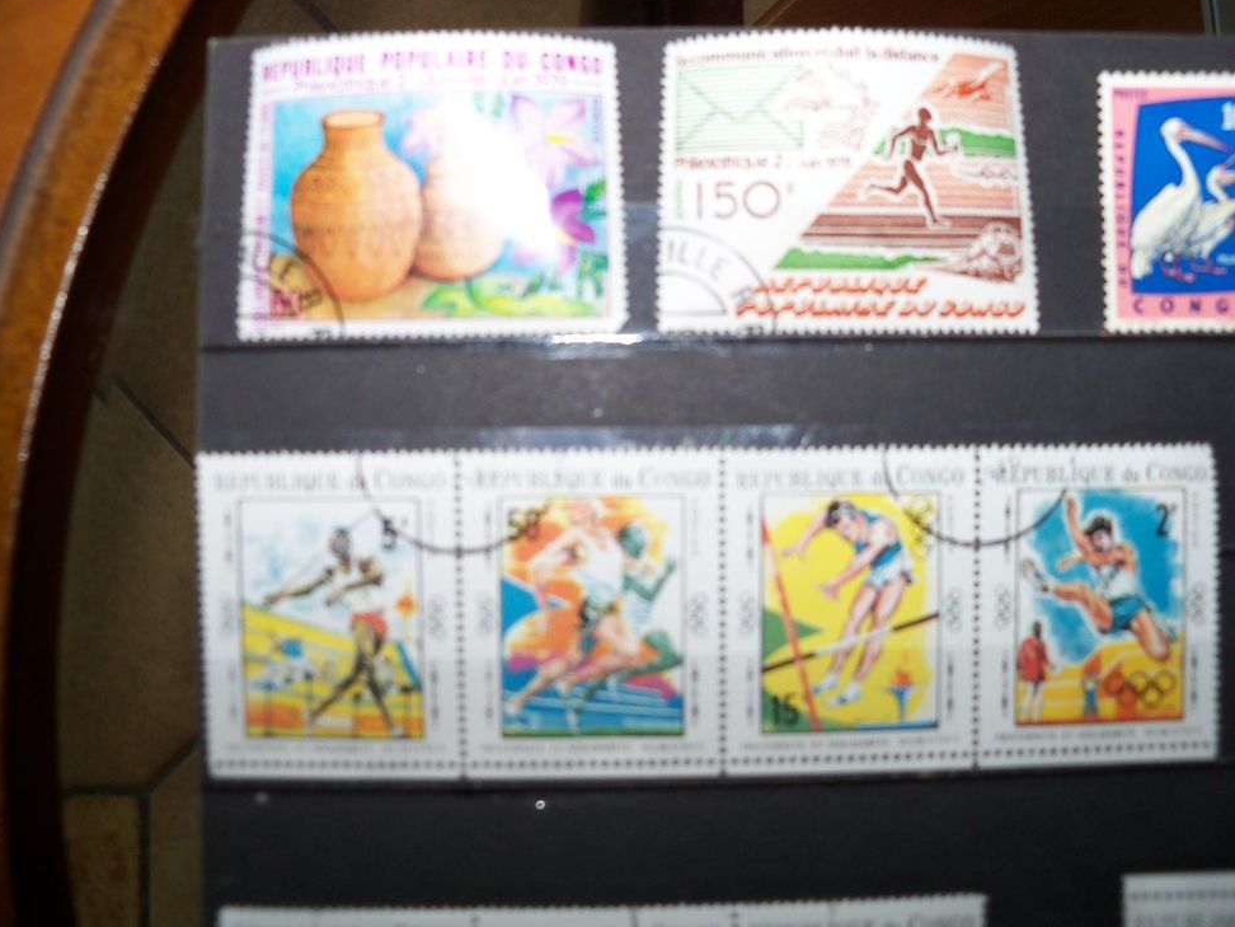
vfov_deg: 39.7
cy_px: 458
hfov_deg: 51.3
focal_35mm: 36
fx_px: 1284
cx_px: 601
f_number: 3.5
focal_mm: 6.2
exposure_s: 1/30
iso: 100
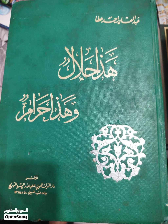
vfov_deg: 98.2
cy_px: 112
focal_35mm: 15
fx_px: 97
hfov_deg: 81.8
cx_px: 84
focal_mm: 5.31
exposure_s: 1/33
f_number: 1.7
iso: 400
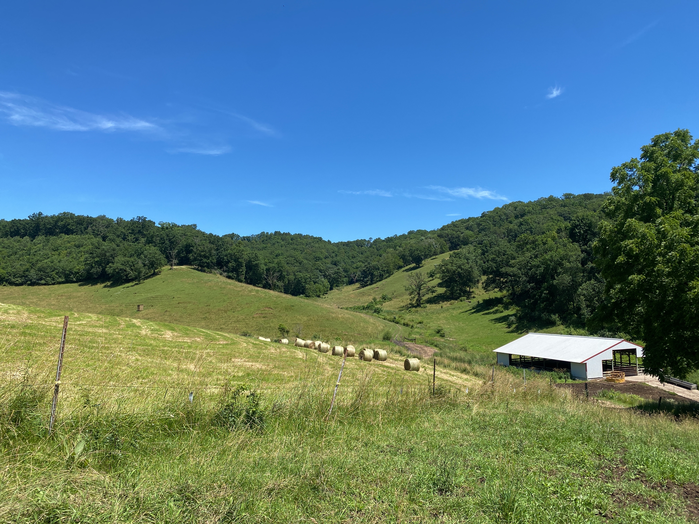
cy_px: 262
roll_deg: +1.0
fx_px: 525
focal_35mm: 26
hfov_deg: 67.3
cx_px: 350
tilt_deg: +3.8
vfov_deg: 53.1
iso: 32
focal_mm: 4.25
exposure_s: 1/2183
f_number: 1.8
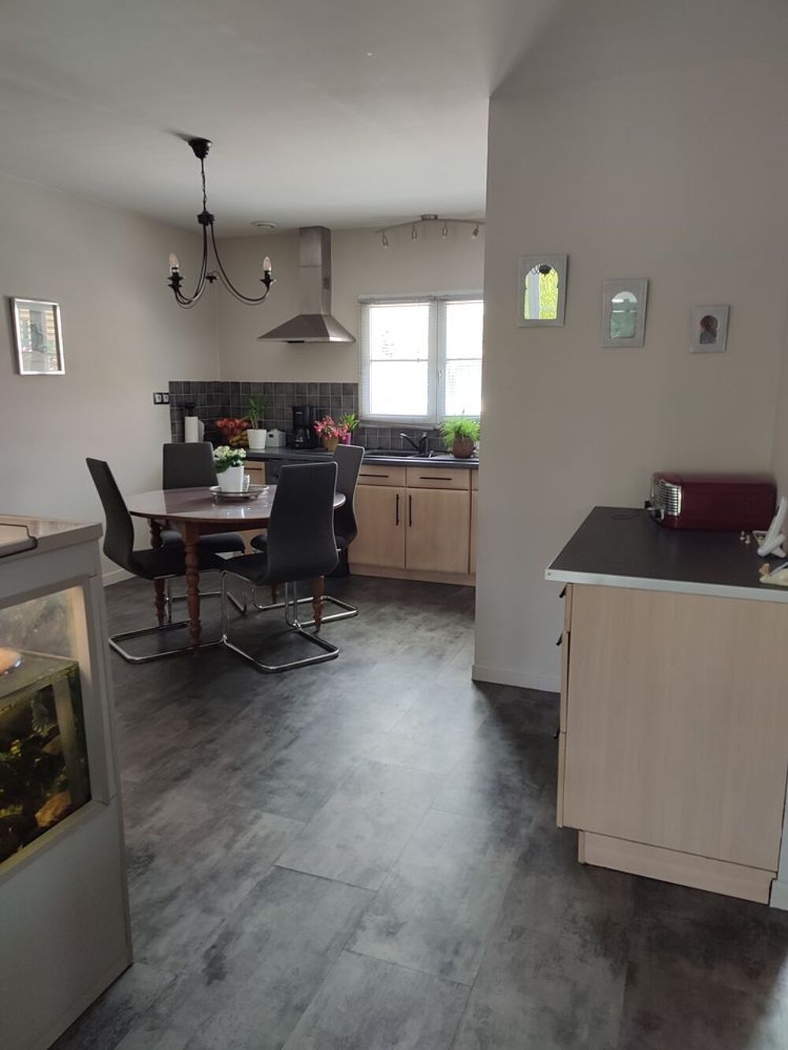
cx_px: 394
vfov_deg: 69.4
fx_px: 759
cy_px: 525
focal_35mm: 25
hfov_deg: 54.9
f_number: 1.9
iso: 111
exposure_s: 1/33
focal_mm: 6.04
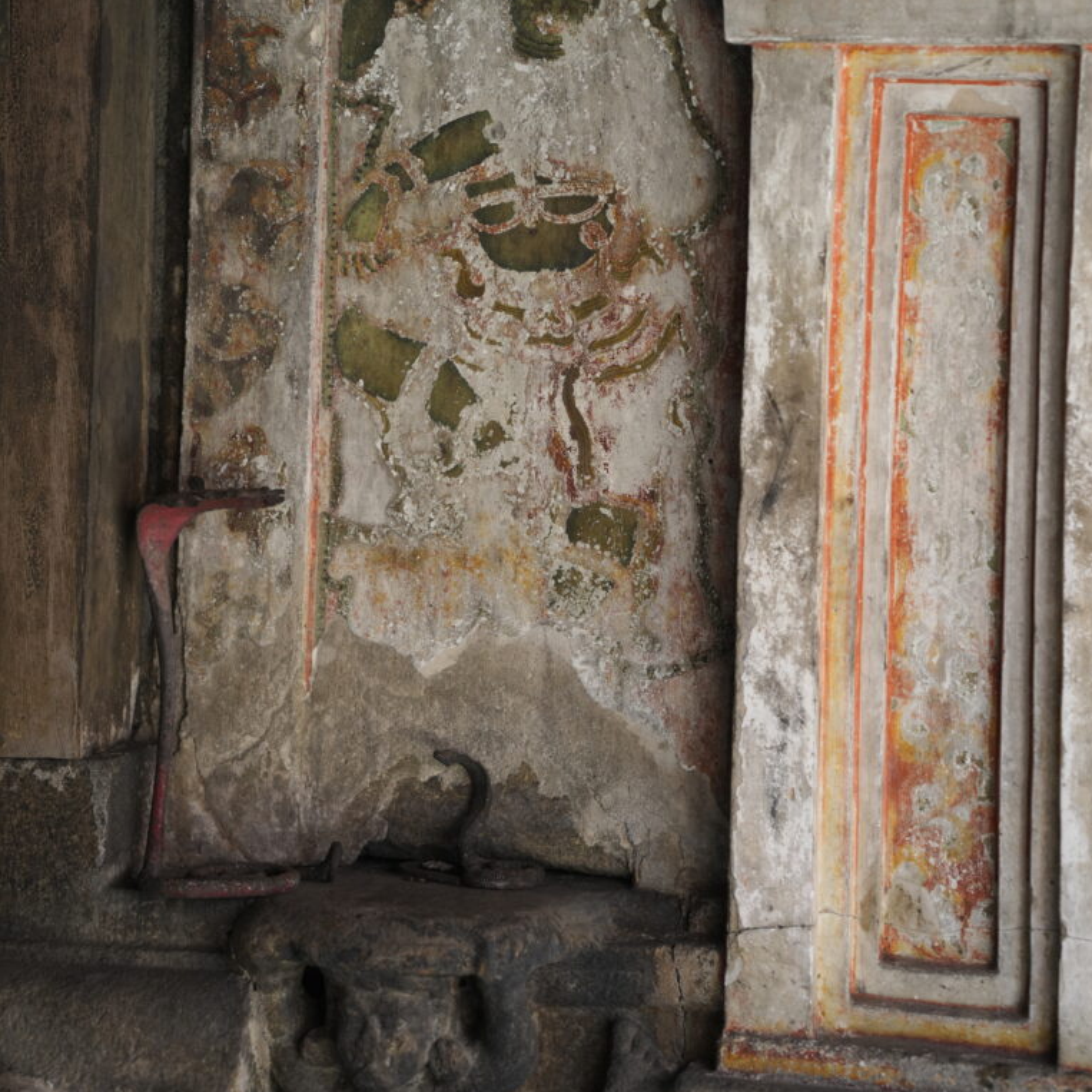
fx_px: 3890
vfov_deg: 15.9
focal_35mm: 109
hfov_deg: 16.0
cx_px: 548
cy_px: 283
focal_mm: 85
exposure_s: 1/160
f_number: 2.5
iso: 640
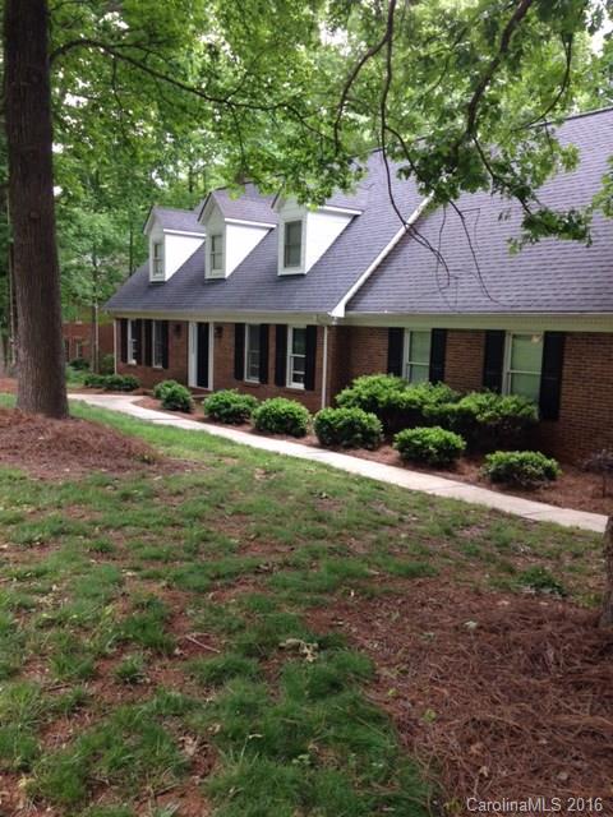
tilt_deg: -7.9
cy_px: 408
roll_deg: -2.0
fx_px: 779
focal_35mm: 33
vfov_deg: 55.4
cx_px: 306
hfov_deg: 42.9
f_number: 2.4
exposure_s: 1/120
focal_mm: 4.12
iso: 80
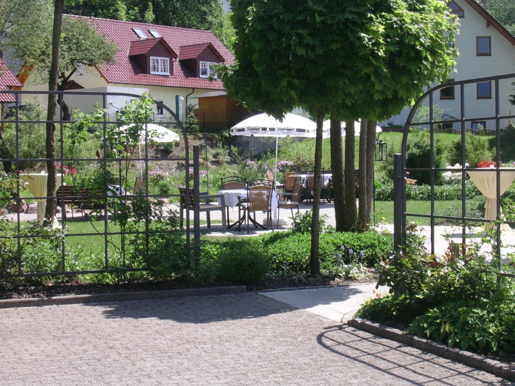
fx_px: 997
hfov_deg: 29.0
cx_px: 258
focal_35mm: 67
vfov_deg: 21.9
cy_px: 193
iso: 70
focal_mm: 10.2
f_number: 7.2
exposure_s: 1/152
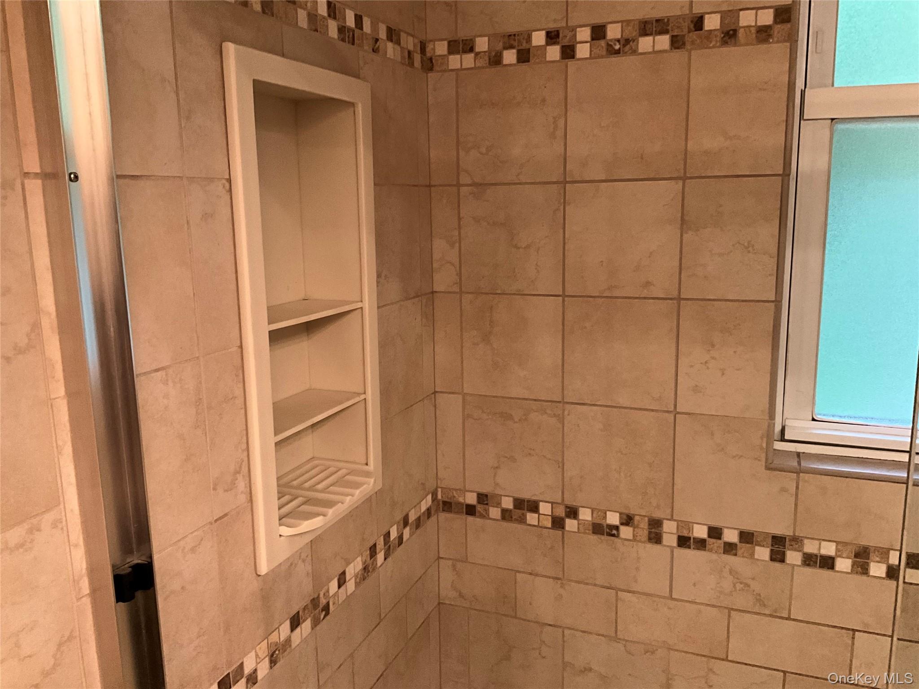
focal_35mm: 29
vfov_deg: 48.2
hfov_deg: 61.7
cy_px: 344
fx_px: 770
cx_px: 460
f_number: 1.8
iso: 320
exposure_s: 1/40
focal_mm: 3
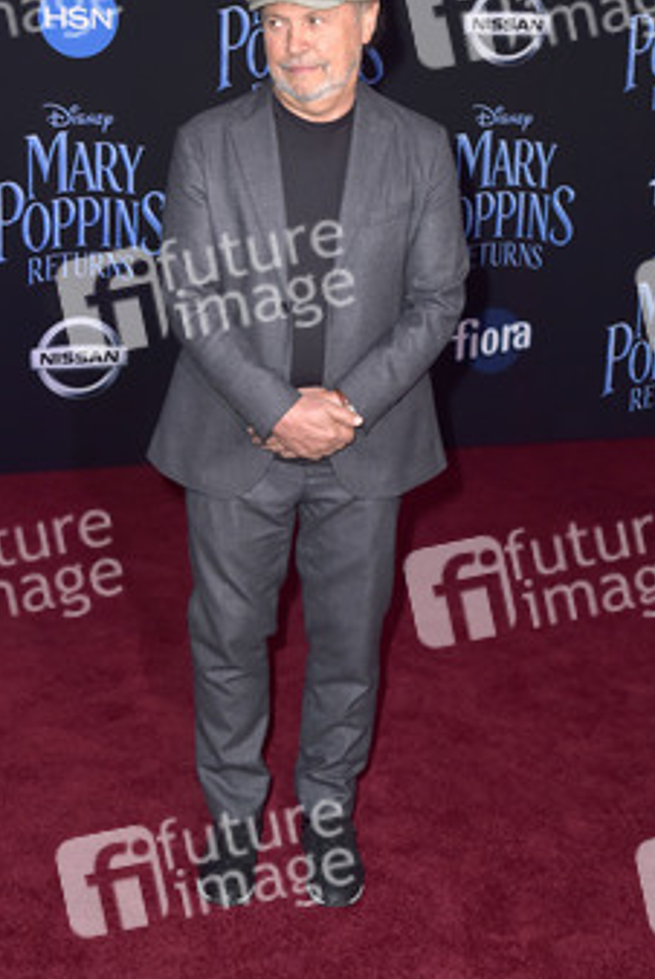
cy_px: 434
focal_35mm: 52
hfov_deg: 26.0
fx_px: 1416
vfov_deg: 38.1
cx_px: 291
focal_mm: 44
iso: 400
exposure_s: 1/250
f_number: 6.3
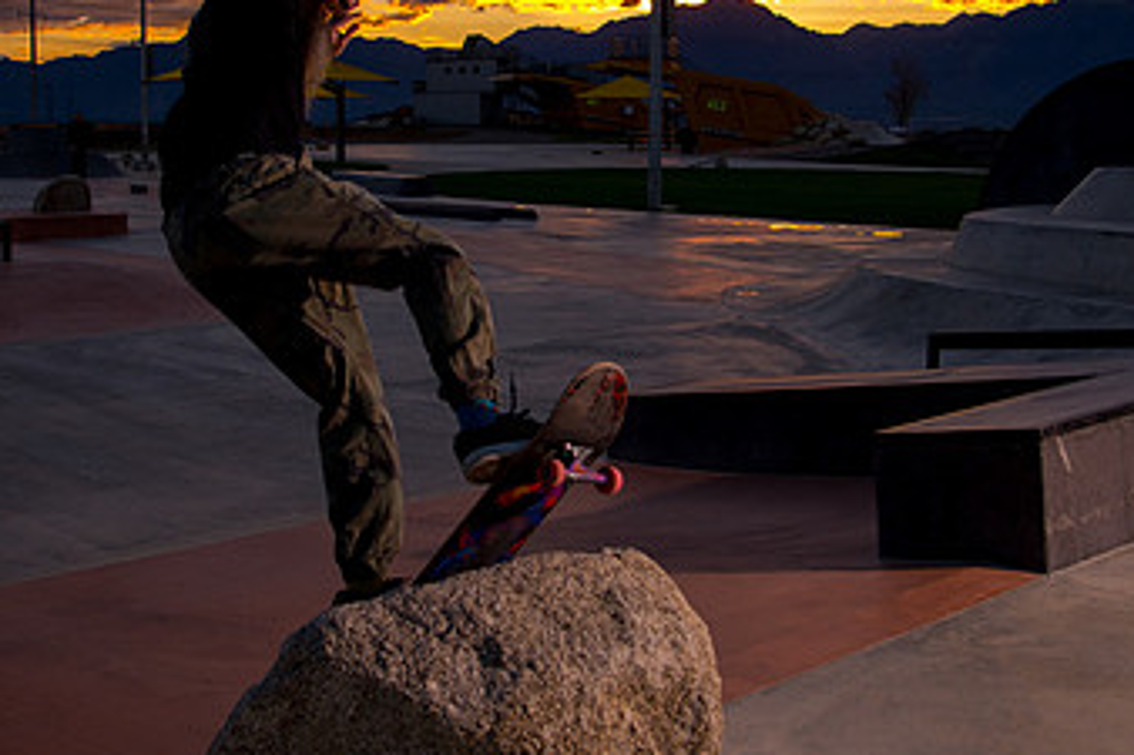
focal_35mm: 50
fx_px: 1574
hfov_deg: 39.6
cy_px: 245
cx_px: 537
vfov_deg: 26.8
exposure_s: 1/640
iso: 250
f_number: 4
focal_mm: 24
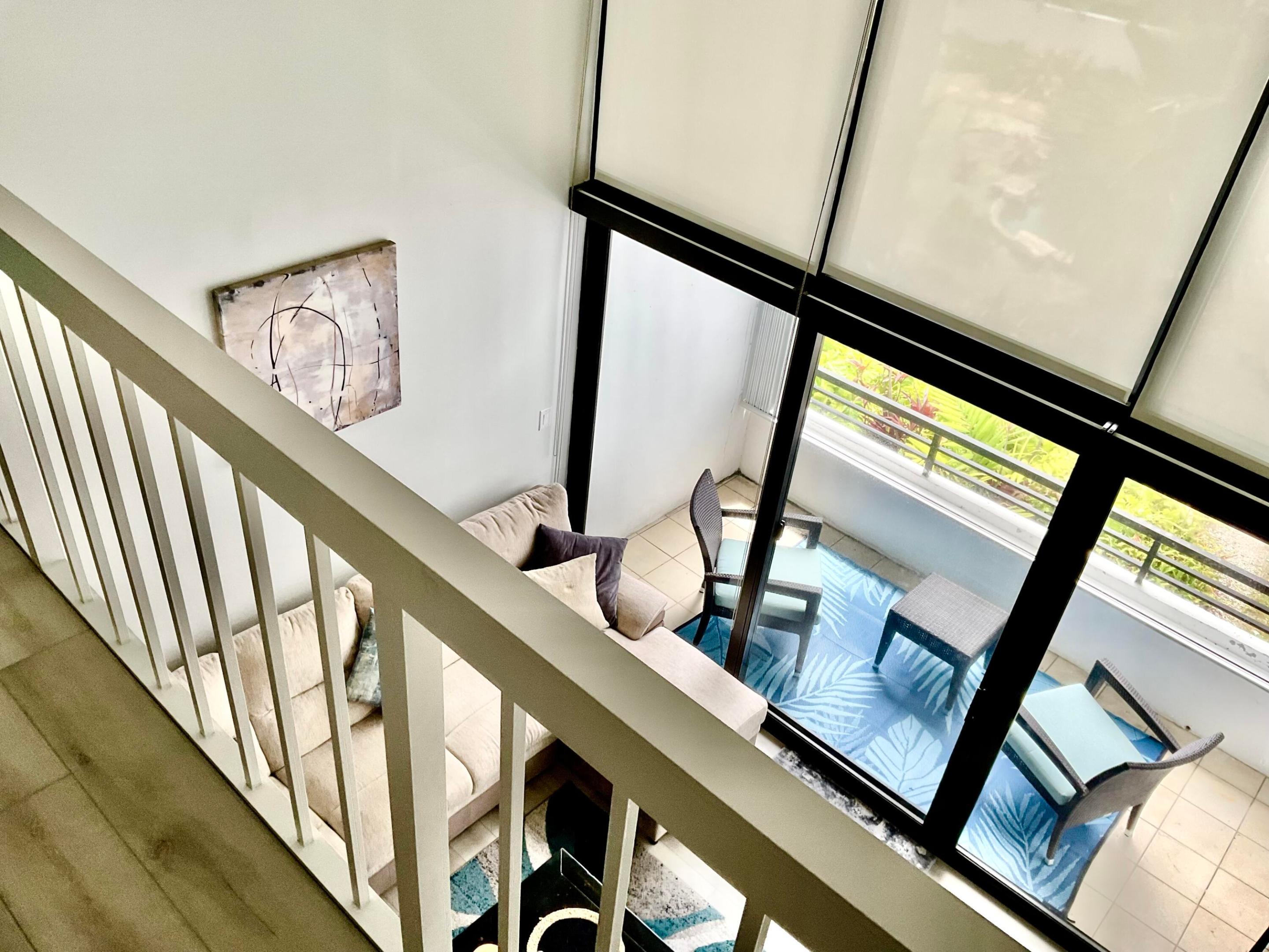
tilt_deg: -36.1
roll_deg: -6.4
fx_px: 1063
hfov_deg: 61.7
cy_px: 476
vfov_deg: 48.2
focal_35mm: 29
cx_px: 634
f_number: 1.8
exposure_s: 1/120
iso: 50
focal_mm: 3
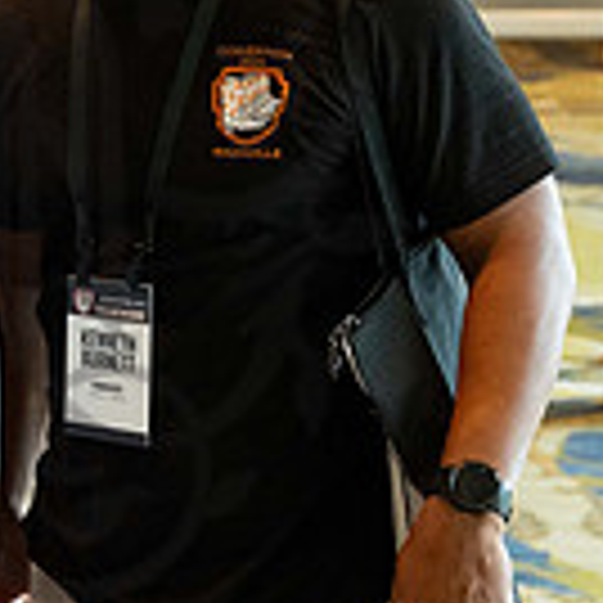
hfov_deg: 12.0
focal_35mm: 143
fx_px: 2818
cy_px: 171
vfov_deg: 12.2
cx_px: -50
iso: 2500
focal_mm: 50
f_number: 4.5
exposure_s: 1/160
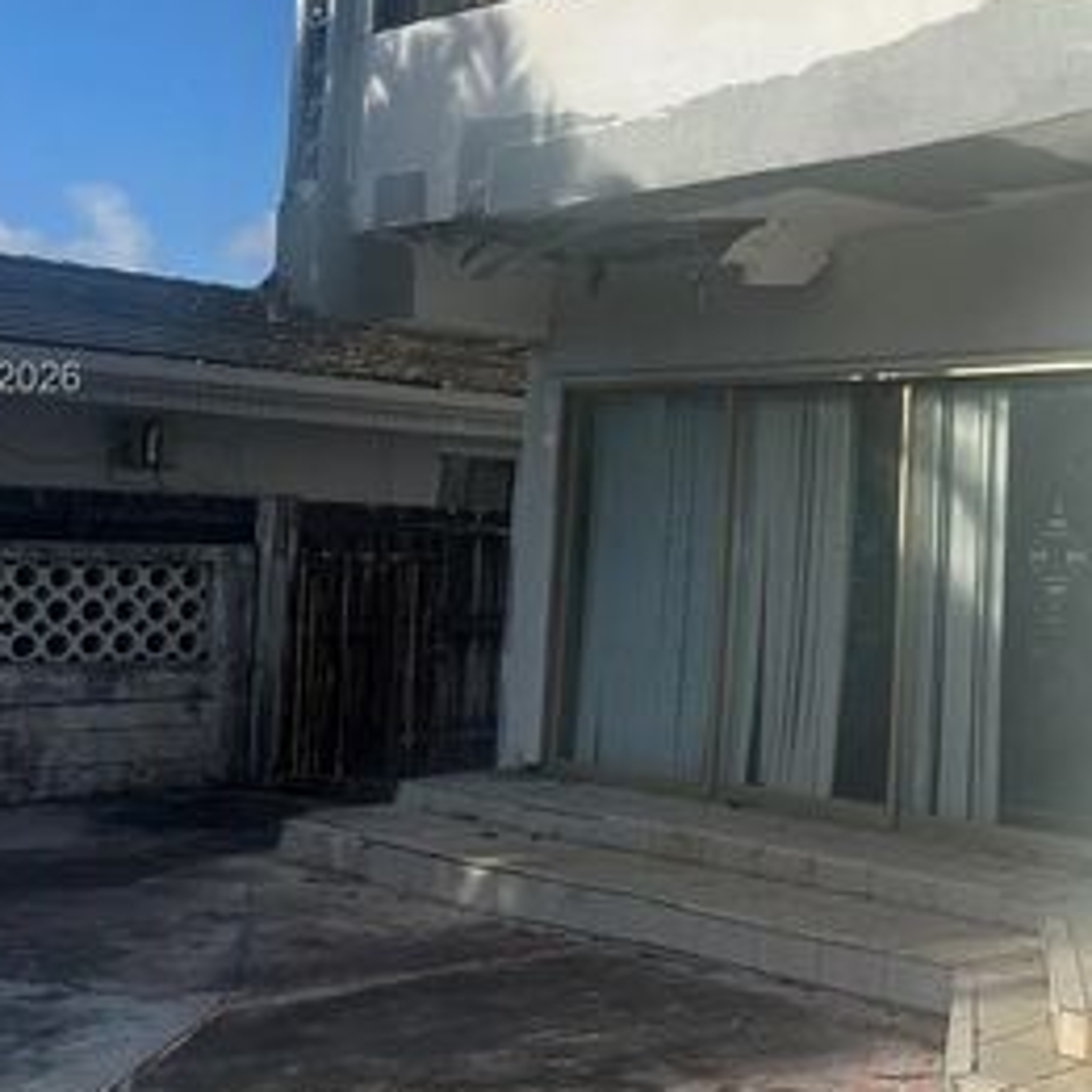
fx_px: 1856
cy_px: 381
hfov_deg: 31.8
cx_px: 900
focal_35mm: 52
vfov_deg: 32.6
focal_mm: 6.86
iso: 80
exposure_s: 1/7042
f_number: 1.78
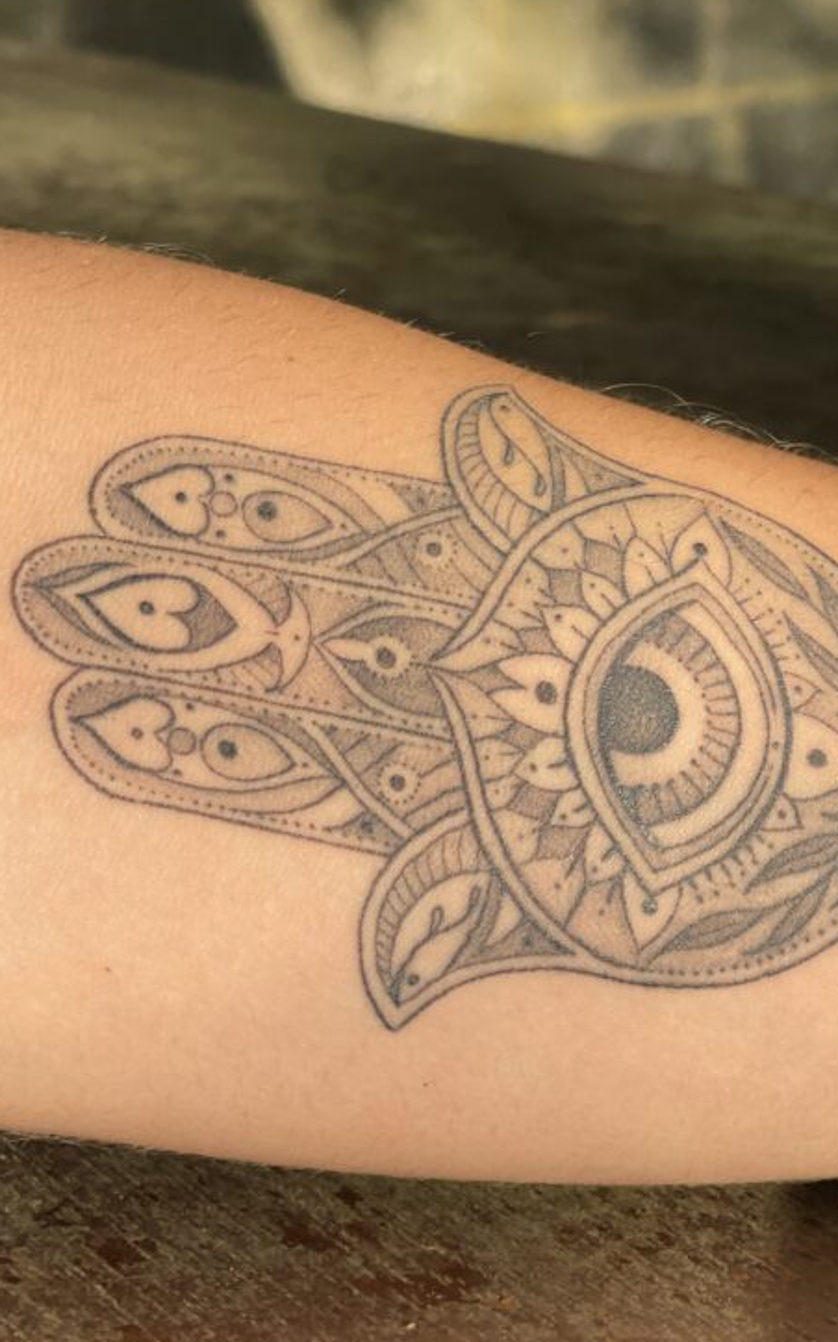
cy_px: 688
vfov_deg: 21.6
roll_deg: +2.3
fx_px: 3511
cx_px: 643
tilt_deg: -17.5
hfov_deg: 13.6
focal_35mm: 96
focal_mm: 7.5
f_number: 2.2
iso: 25
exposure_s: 1/314
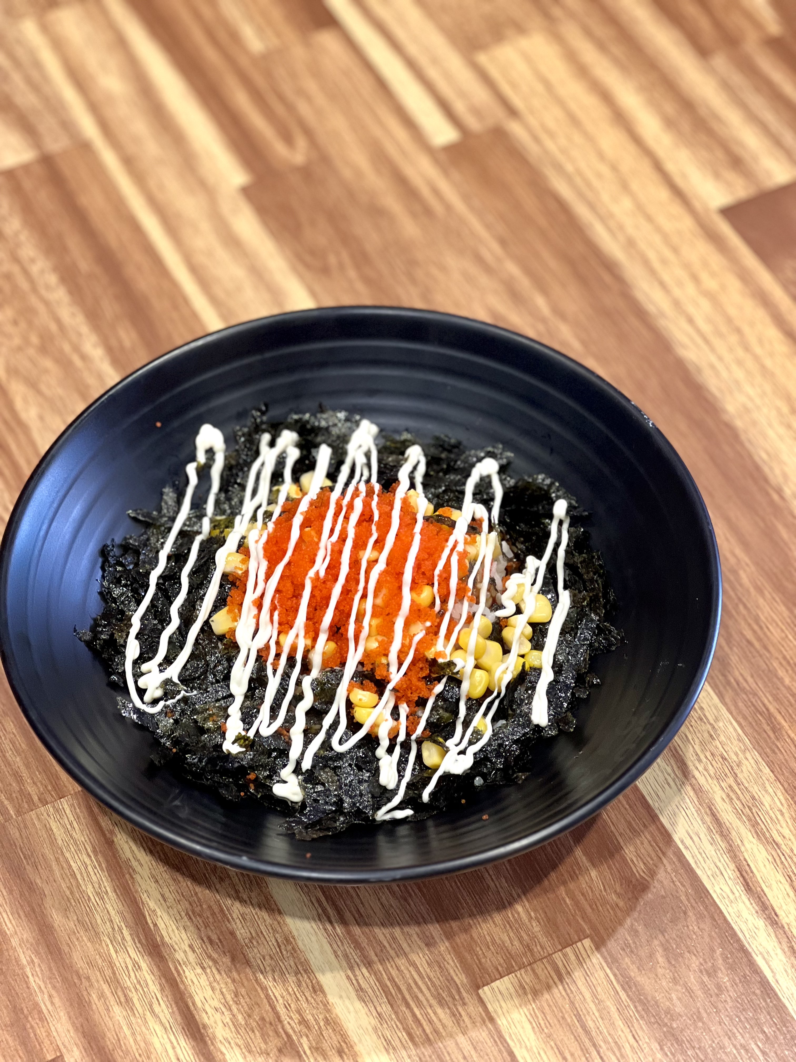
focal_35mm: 77
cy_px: 531
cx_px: 398
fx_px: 2361
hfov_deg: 19.1
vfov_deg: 25.3
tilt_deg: -51.4
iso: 160
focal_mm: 9
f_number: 2.8
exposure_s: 1/60
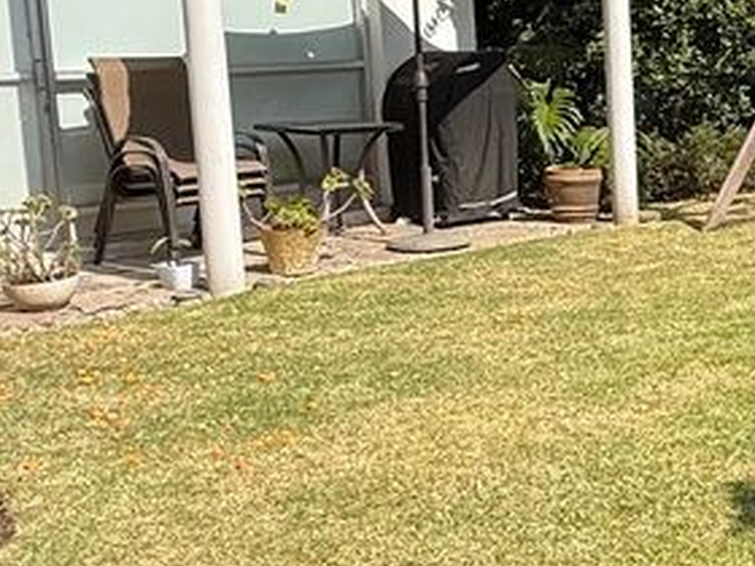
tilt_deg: -6.4
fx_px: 1309
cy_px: 172
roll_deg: +1.0
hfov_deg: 26.6
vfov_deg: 24.3
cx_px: 1011
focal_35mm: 60
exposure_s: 1/1698
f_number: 2.2
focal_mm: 2.22
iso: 50
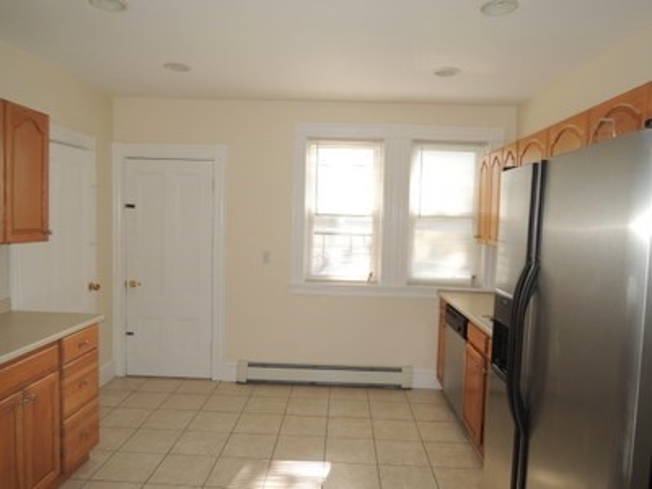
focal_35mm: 24
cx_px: 326
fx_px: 452
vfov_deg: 56.8
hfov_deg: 71.6
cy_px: 244
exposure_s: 1/80
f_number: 2.8
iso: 100
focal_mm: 4.3
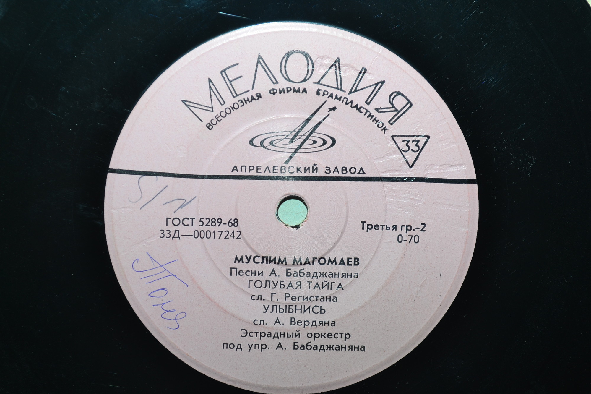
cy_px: 197
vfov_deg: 16.6
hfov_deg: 24.6
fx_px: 1354
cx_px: 296
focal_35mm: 82
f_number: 6.3
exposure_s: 1/200
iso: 200
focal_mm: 55
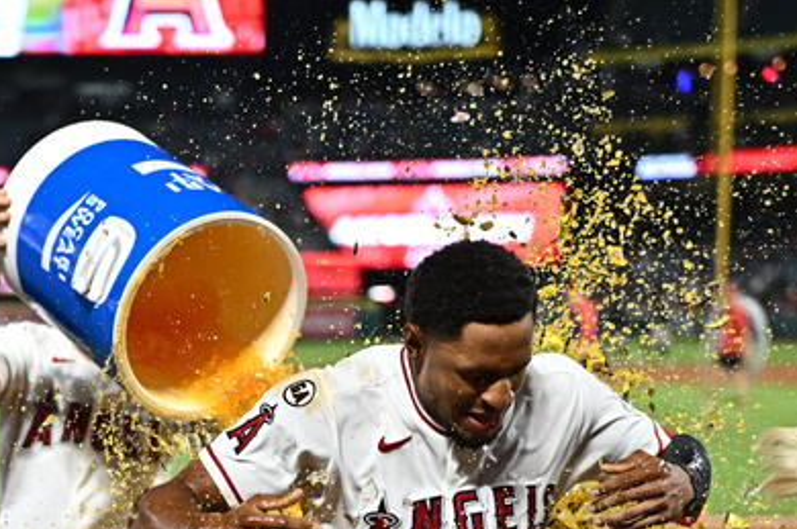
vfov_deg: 14.2
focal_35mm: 92
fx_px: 2034
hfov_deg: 22.0
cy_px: 694
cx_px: 190
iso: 1000
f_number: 1.2
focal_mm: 35
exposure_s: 1/3200
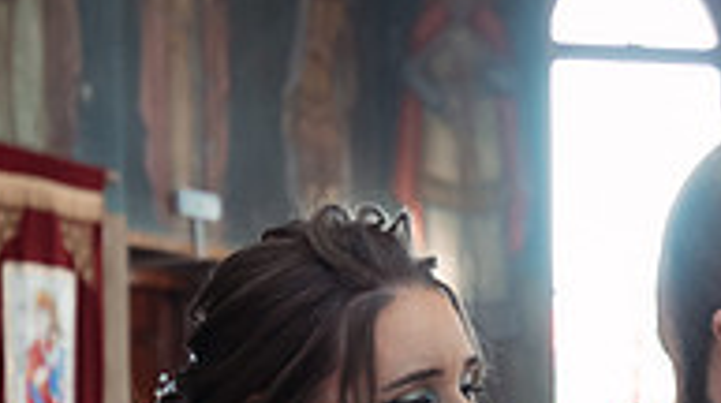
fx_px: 2272
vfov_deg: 10.0
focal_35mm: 119
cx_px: 453
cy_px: 517
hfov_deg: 18.0
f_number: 3.2
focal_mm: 30
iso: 1000
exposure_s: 1/200
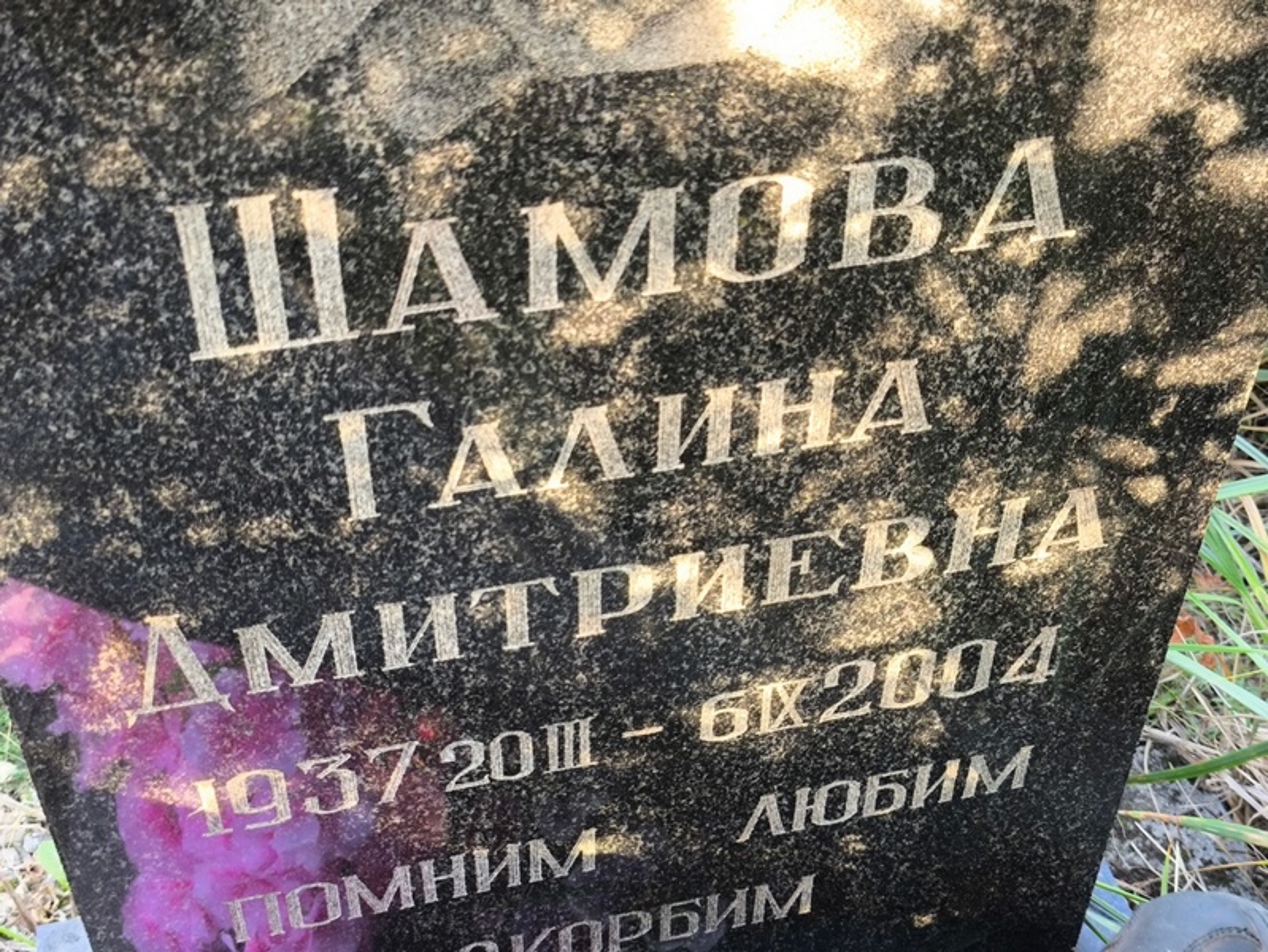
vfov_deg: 29.1
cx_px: 634
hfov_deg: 38.2
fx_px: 1832
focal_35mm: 50
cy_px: 476
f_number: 1.7
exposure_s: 1/60
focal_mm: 4.71
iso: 125
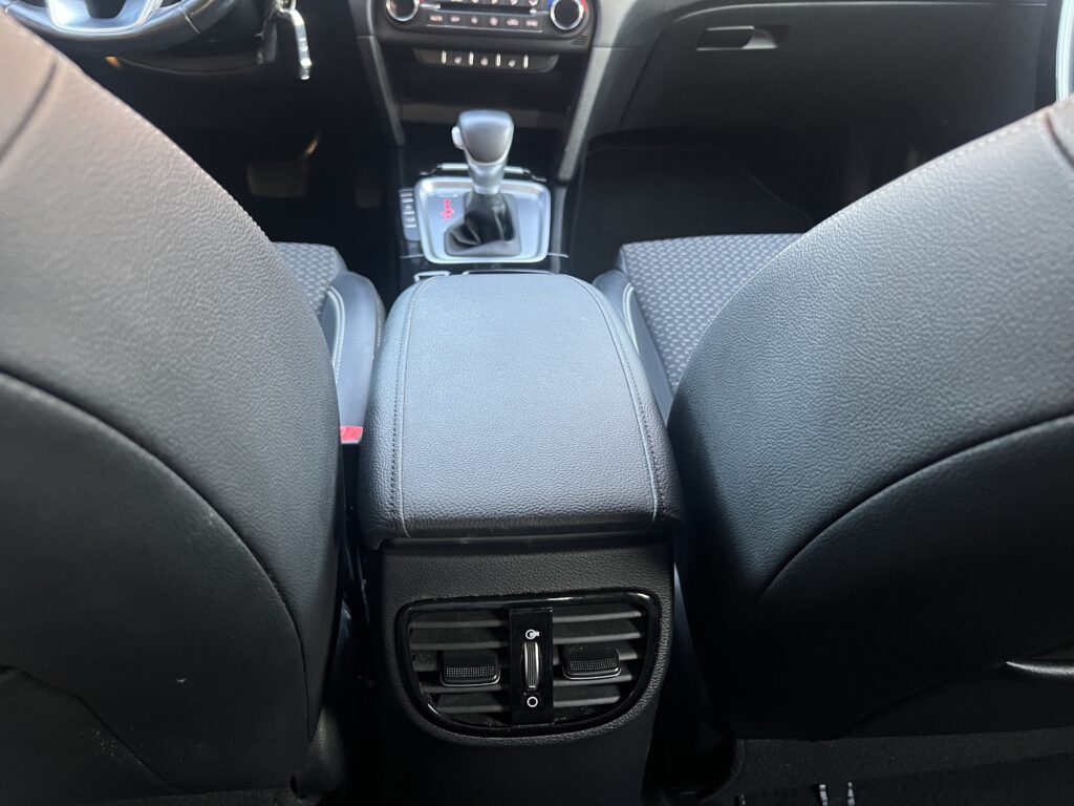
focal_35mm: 26
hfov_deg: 67.3
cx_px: 537
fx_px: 807
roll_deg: -1.6
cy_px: 403
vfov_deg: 53.1
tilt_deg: -37.1
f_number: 1.5
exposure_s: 1/57
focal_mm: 5.7
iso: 500
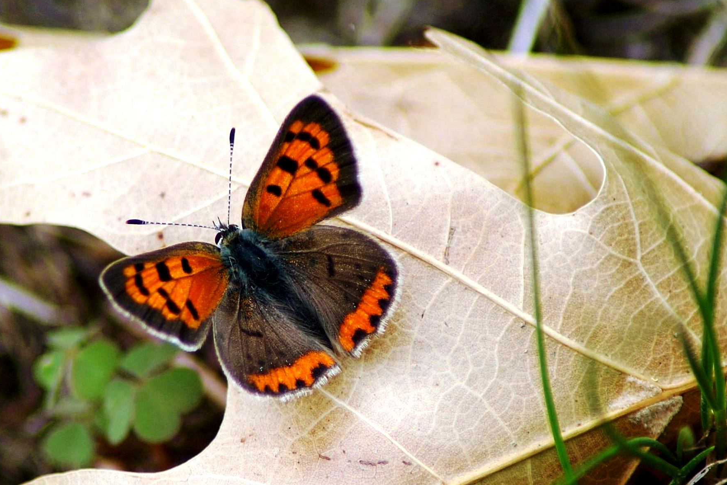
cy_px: 274
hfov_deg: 3.3
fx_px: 12623
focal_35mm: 625
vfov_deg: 2.2
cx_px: 296
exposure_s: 1/250
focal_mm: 300
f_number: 6.3
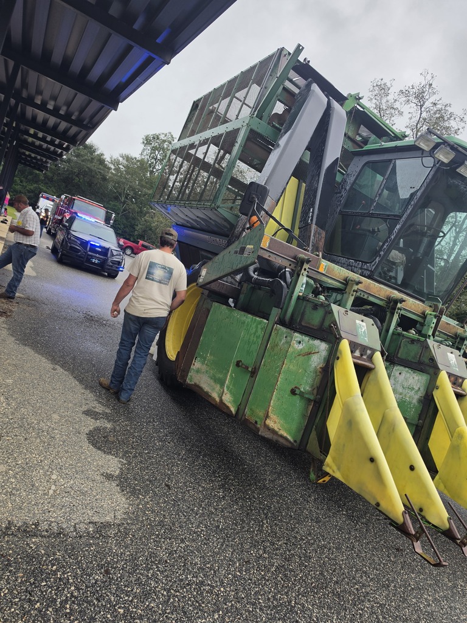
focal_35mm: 23
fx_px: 414
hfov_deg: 58.9
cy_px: 312
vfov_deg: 73.9
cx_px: 234
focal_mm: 6.5
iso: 32
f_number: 1.4
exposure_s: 1/359
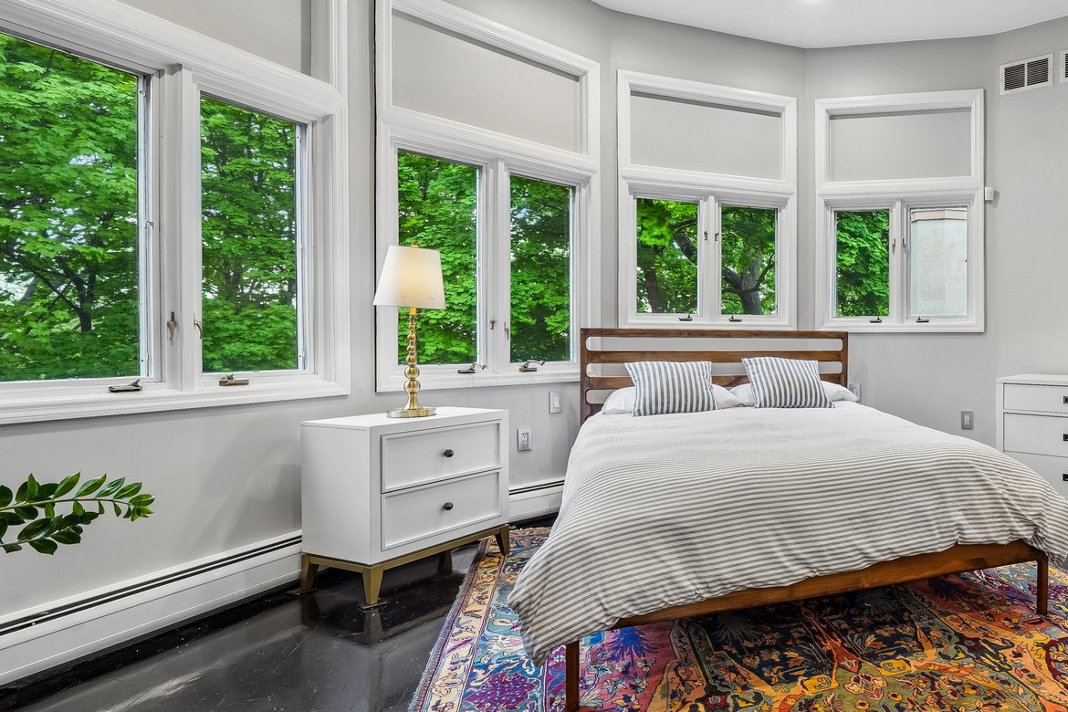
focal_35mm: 21
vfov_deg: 59.5
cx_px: 876
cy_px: 353
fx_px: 623
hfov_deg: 71.7
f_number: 9
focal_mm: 12
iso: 200
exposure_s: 1/2.5
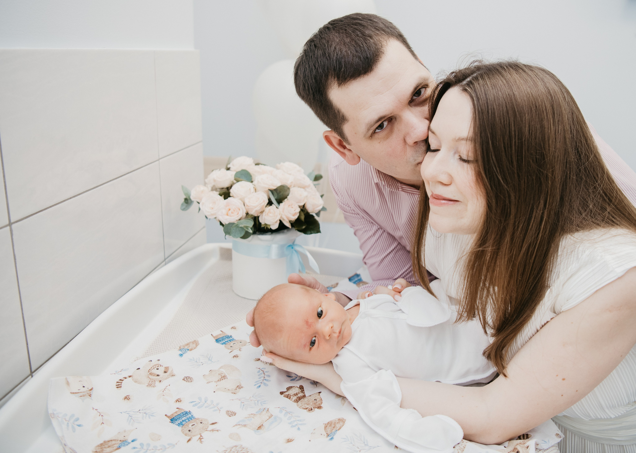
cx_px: 351
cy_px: 204
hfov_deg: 59.7
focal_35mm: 31
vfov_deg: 44.6
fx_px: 553
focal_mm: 26
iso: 320
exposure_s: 1/160
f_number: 3.2
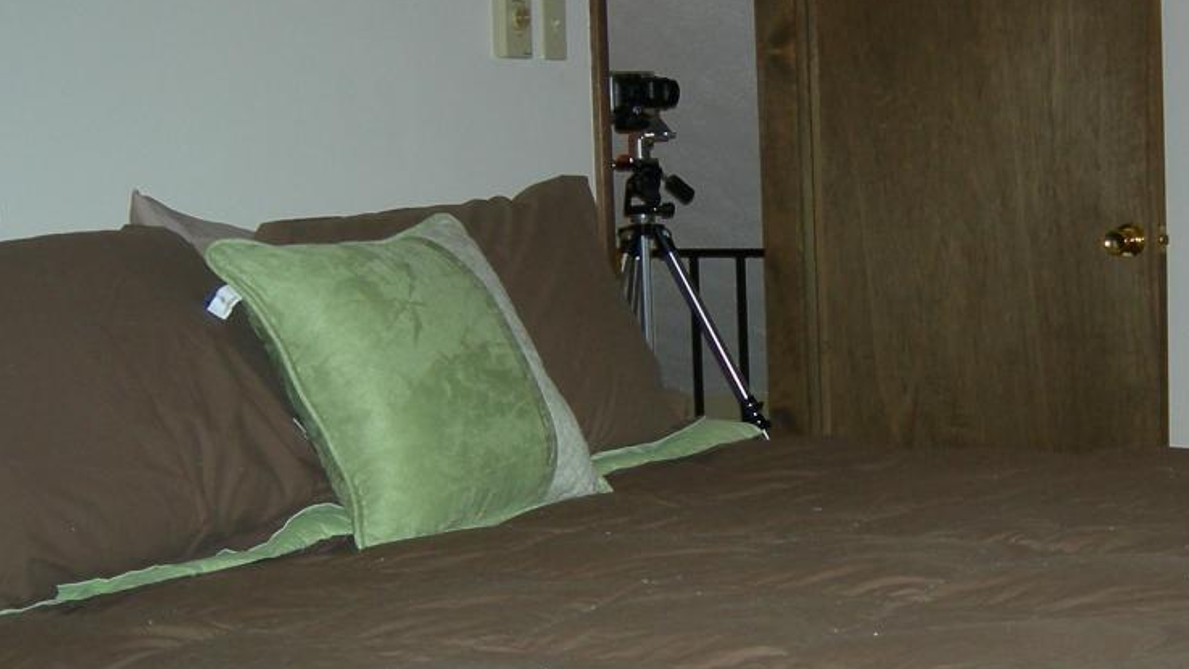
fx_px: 2144
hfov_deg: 30.5
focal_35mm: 68
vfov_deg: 17.7
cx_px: 873
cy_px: 403
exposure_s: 1/60.1
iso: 126
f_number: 2.7
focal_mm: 7.5
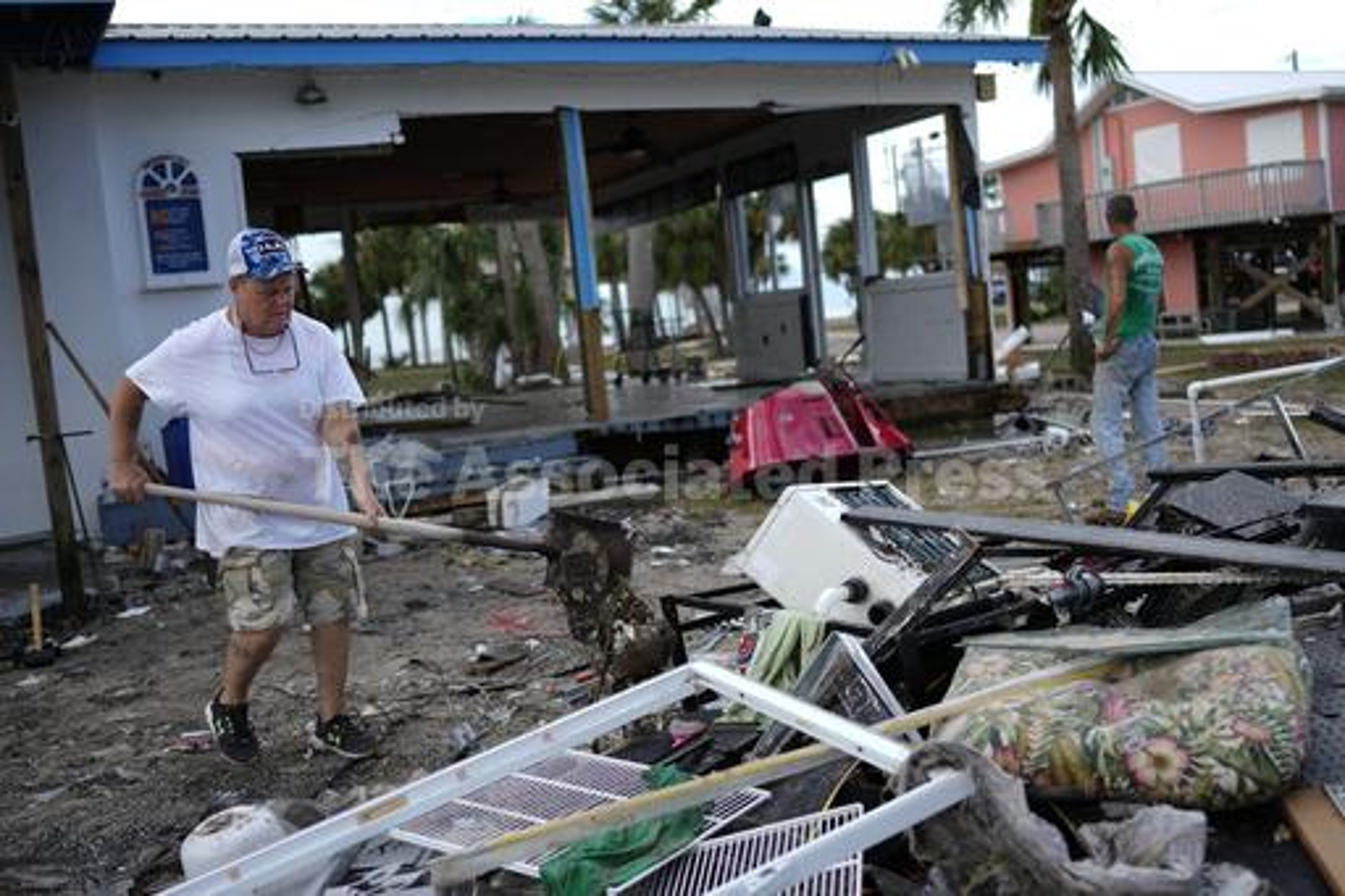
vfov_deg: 36.8
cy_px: 448
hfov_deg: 53.1
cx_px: 672
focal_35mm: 36
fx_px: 1344
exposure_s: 1/2500
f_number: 1.4
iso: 80
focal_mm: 24
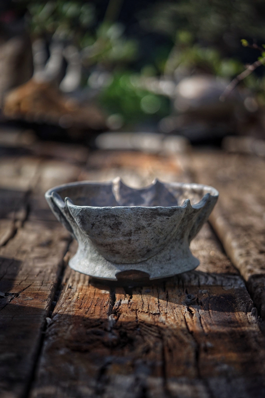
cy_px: 199
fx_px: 994
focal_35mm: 90
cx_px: 132
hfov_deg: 15.2
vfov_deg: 22.6
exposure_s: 1/3200
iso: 500
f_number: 2.8
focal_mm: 90
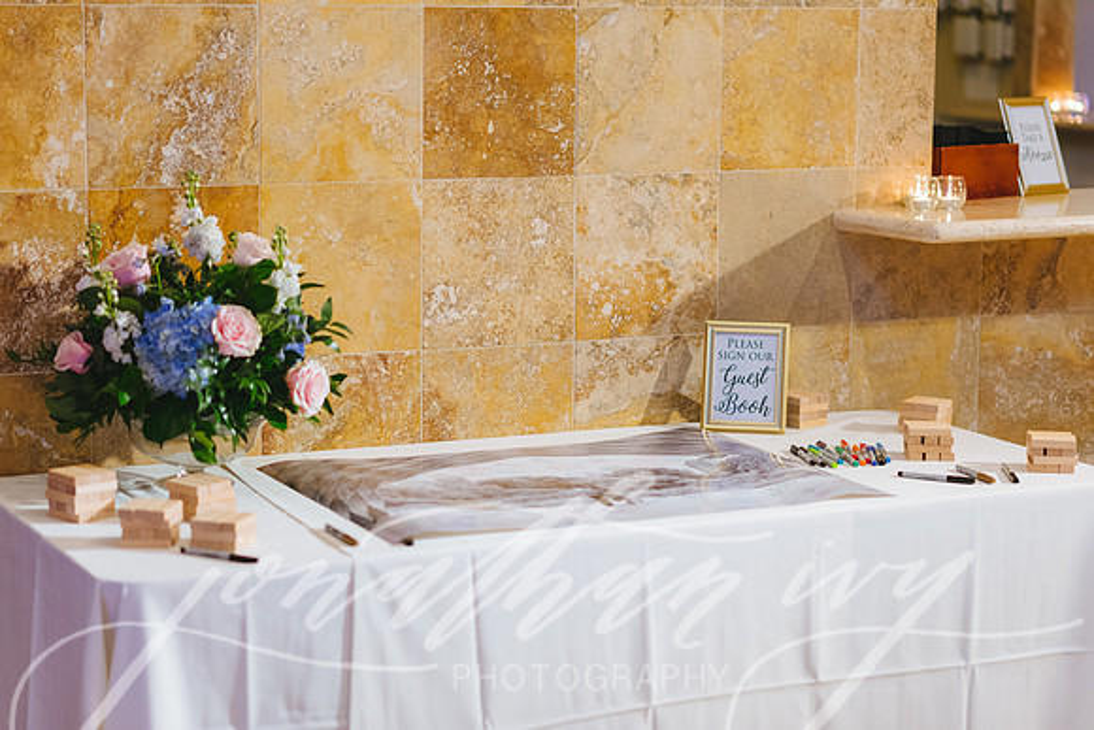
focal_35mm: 85
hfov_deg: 23.9
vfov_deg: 16.1
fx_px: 2584
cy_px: 365
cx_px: 547
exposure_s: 1/125
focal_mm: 85
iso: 1600
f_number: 2
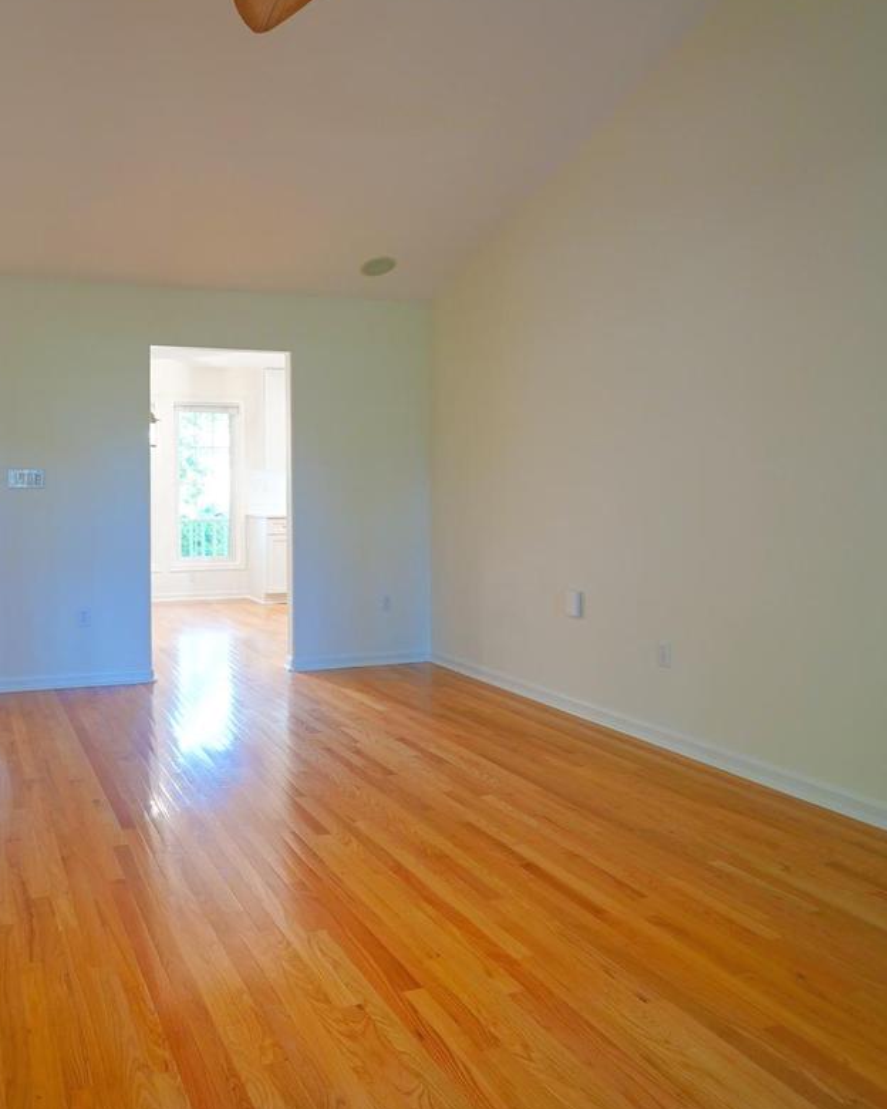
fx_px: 853
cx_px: 250
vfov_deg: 65.8
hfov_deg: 53.1
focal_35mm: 26
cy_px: 481
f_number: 2.8
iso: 400
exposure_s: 1/30
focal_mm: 10
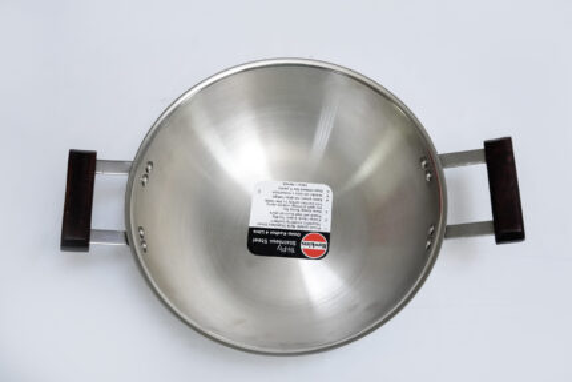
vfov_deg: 30.5
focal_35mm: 44
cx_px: 286
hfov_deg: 44.5
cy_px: 191
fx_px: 699
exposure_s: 1/160
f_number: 16
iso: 6400
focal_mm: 44
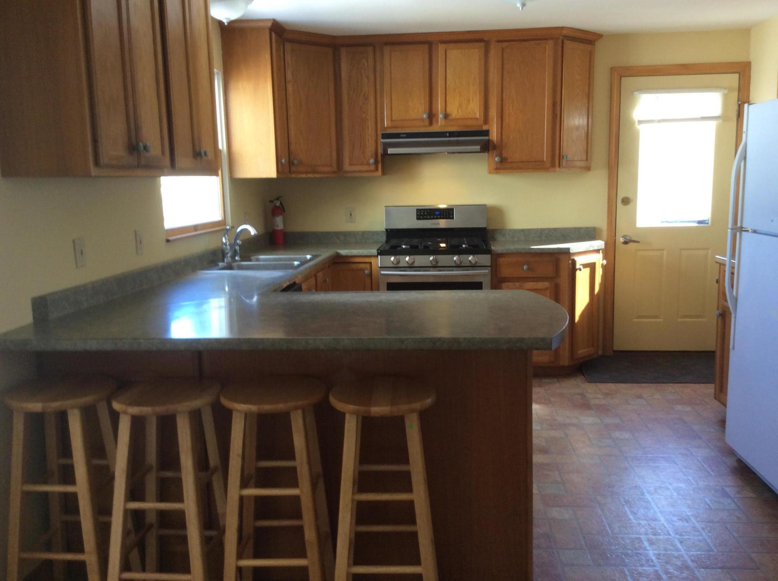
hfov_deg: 56.9
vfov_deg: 44.0
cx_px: 389
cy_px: 290
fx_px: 718
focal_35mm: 32
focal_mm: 3.3
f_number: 2.4
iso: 40
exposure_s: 1/30
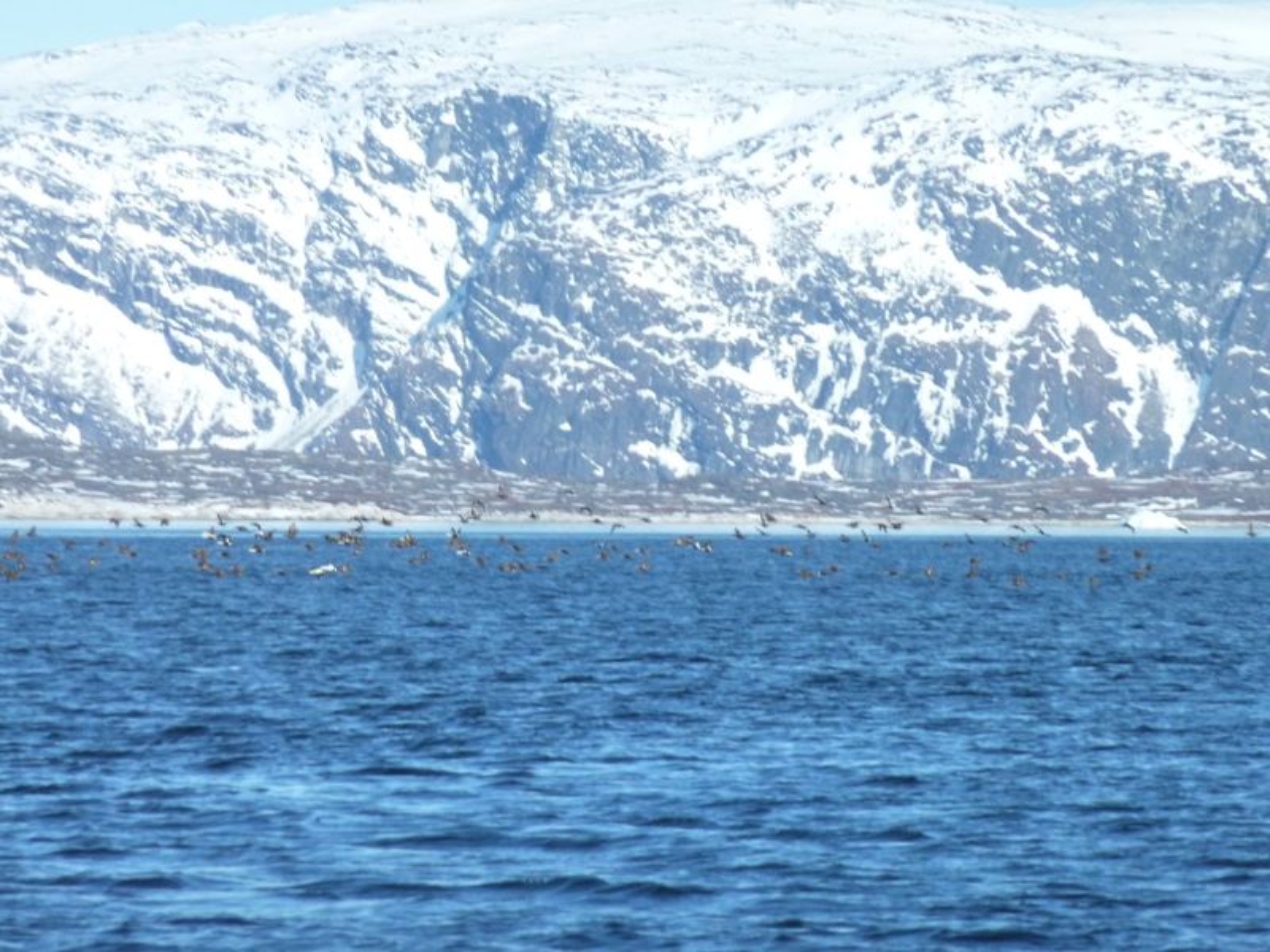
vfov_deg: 5.0
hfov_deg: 6.6
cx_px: 635
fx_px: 11006
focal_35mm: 300
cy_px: 476
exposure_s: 1/1000
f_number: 4.9
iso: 320
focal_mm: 49.2
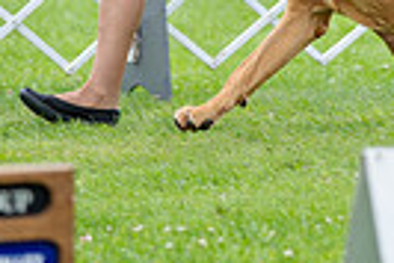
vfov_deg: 2.2
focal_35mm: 628
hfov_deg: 3.3
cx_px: 364
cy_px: -279
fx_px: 6881
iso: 100
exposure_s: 1/500
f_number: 2.8
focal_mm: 144
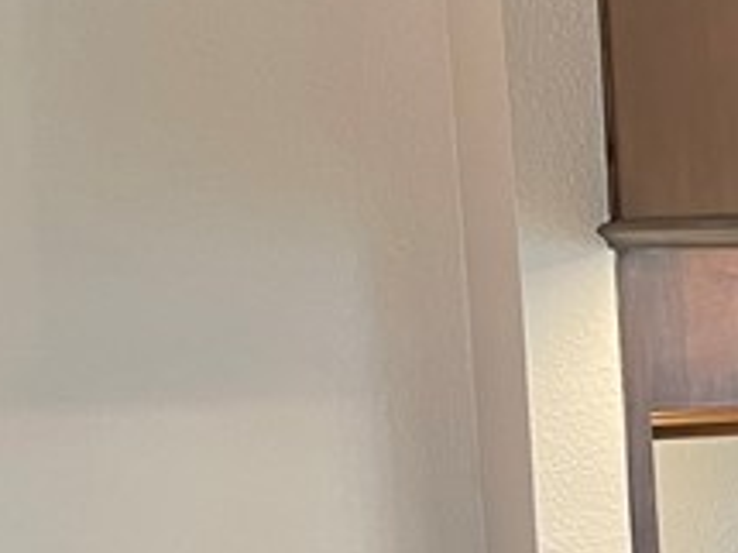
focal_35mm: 124
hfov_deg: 13.4
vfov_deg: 11.8
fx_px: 2642
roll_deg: +1.2
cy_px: 556
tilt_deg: -7.3
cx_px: 1514
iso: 100
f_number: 1.6
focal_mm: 4.2
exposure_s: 1/60
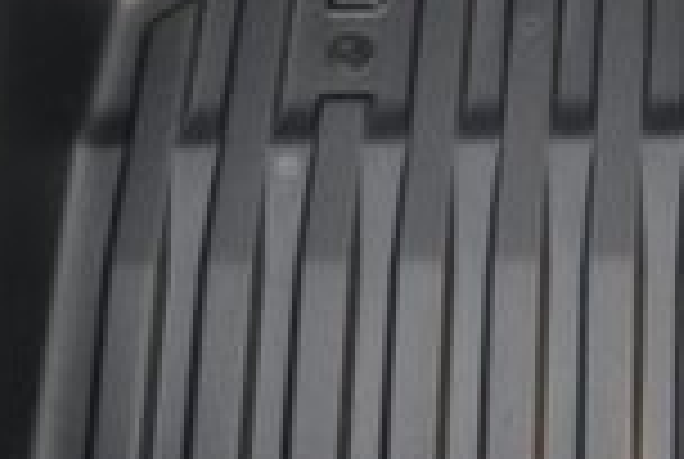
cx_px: 909
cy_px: 45
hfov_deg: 18.0
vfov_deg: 13.0
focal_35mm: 105
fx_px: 1999
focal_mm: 25
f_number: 2.8
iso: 12800
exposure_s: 1/100
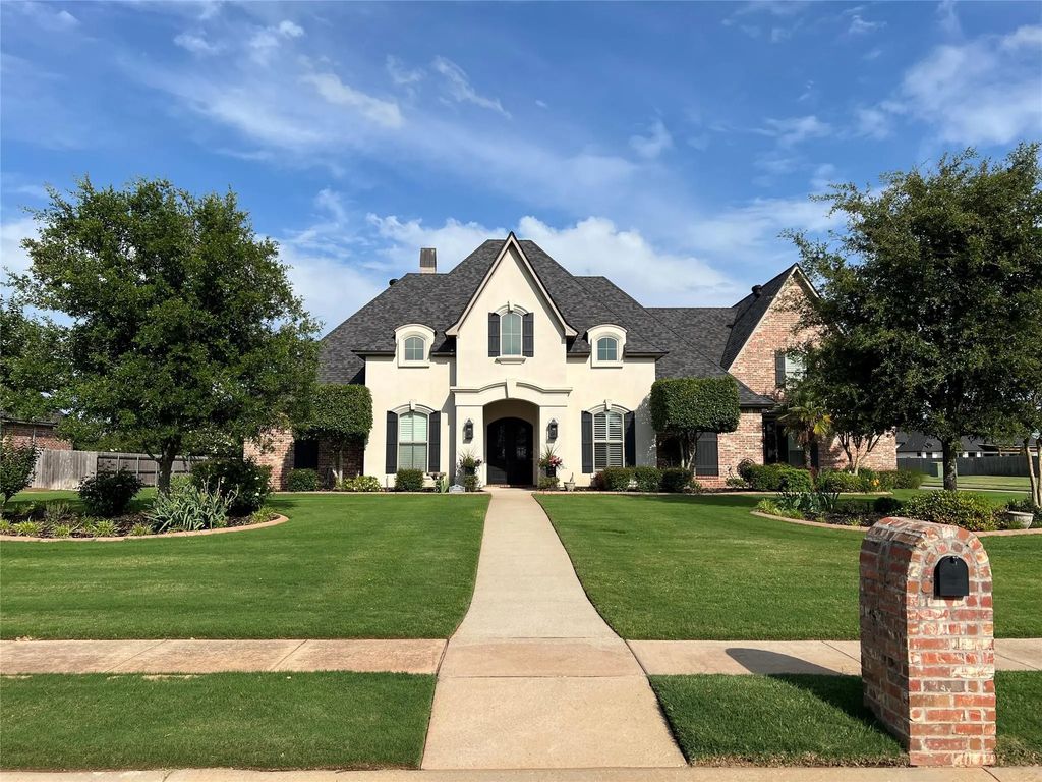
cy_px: 391
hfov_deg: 67.3
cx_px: 521
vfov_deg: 53.1
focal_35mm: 26
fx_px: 783
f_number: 1.5
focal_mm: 5.7
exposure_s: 1/5882
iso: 50
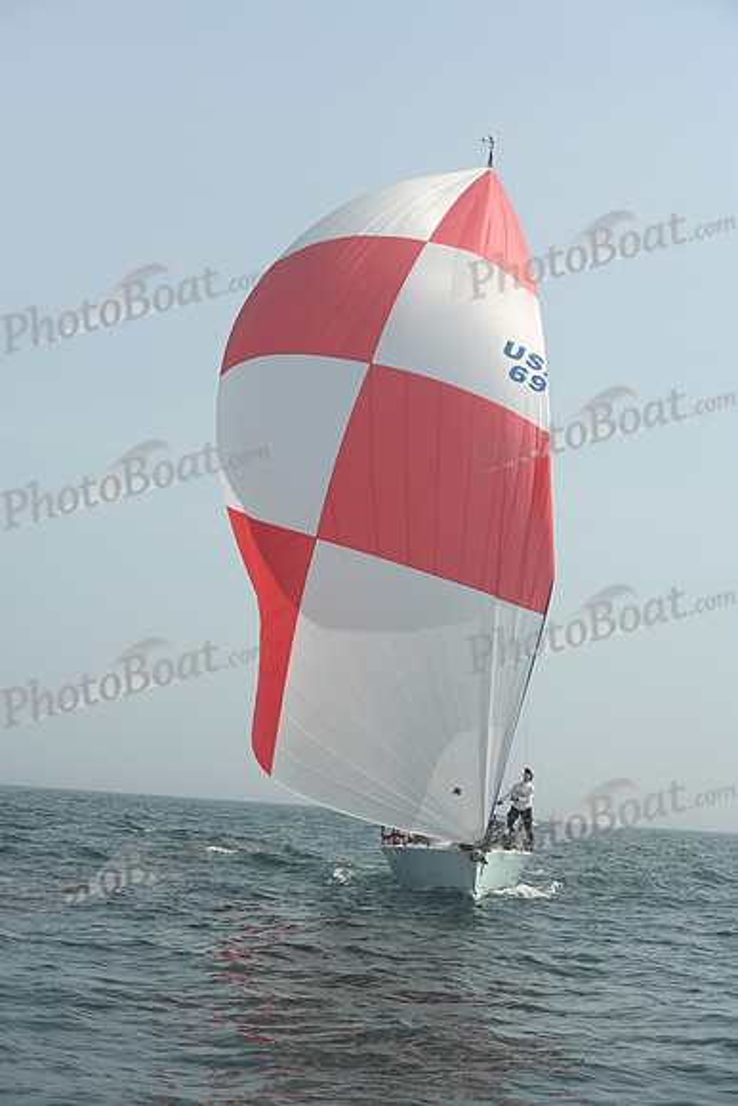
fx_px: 2151
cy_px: 553
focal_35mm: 70
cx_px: 369
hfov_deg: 19.5
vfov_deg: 28.8
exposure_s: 1/1250
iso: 320
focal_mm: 70
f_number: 8
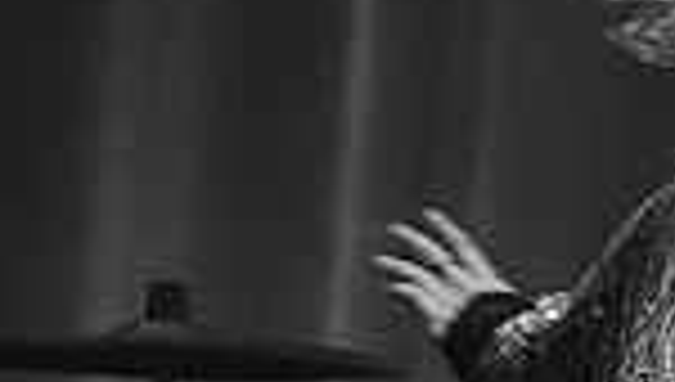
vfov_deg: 2.8
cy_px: 311
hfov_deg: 5.0
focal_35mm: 432
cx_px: 625
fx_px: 7746
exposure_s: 1/200
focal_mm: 100
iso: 2500
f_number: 3.2
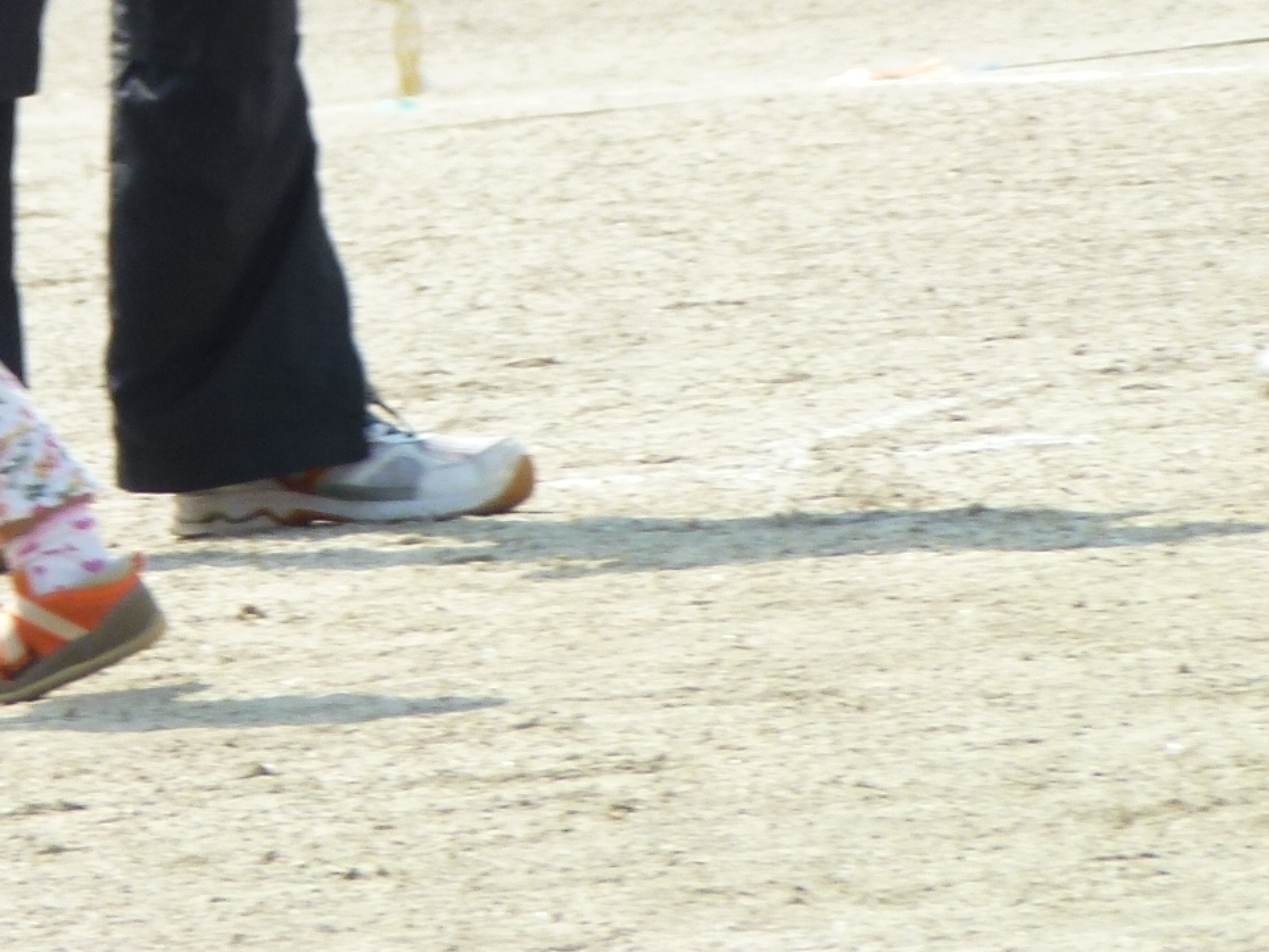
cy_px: -285
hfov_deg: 1.9
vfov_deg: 1.4
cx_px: 138
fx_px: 37654
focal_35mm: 1027
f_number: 5.9
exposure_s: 1/250
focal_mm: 68.8
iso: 100
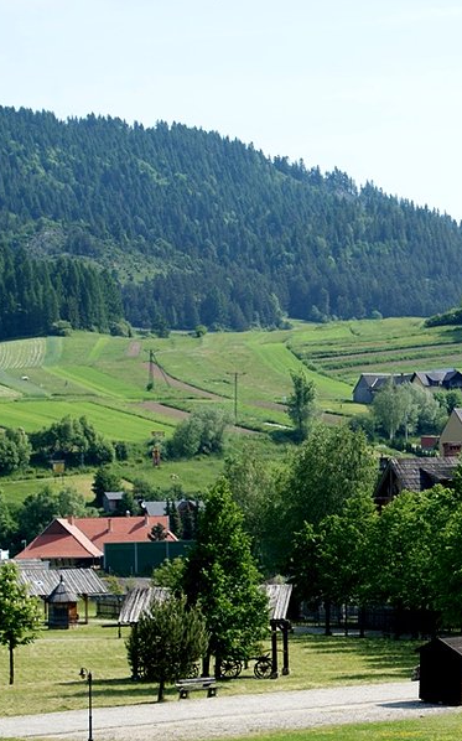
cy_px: 369
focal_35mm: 127
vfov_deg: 16.5
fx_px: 2558
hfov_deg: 10.2
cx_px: 503
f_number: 9
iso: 100
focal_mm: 55
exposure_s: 1/125
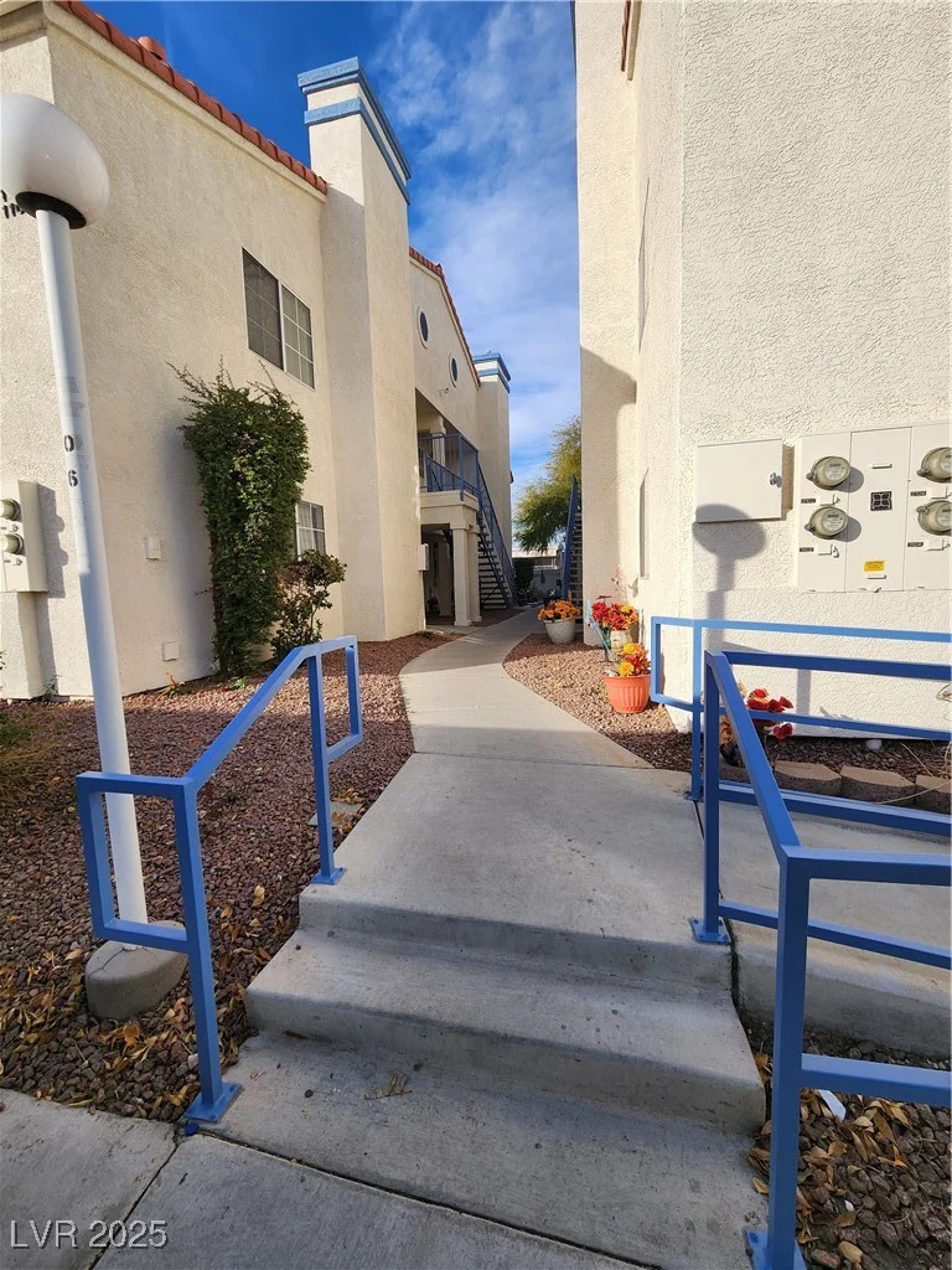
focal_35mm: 13
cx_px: 476
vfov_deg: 106.2
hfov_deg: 89.9
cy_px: 635
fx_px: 477
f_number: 2.2
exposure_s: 1/1441
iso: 50
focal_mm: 2.2
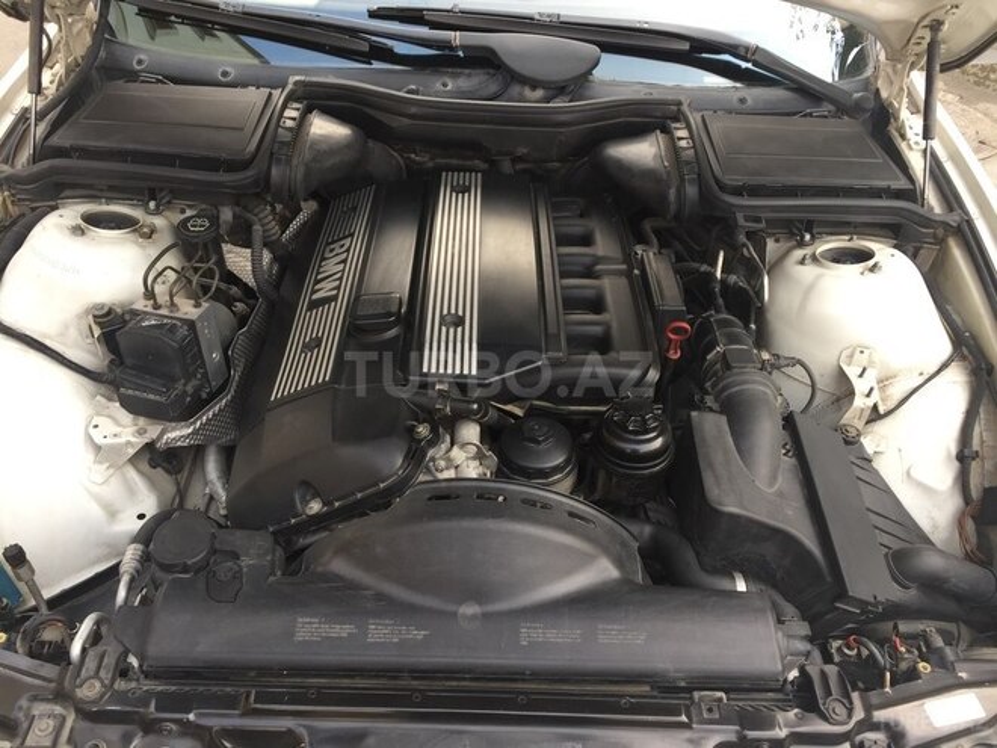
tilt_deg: -42.0
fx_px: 835
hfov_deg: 61.7
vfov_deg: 48.2
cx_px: 498
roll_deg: -2.2
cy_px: 374
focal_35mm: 29
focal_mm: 4.15
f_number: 2.2
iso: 32
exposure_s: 1/100
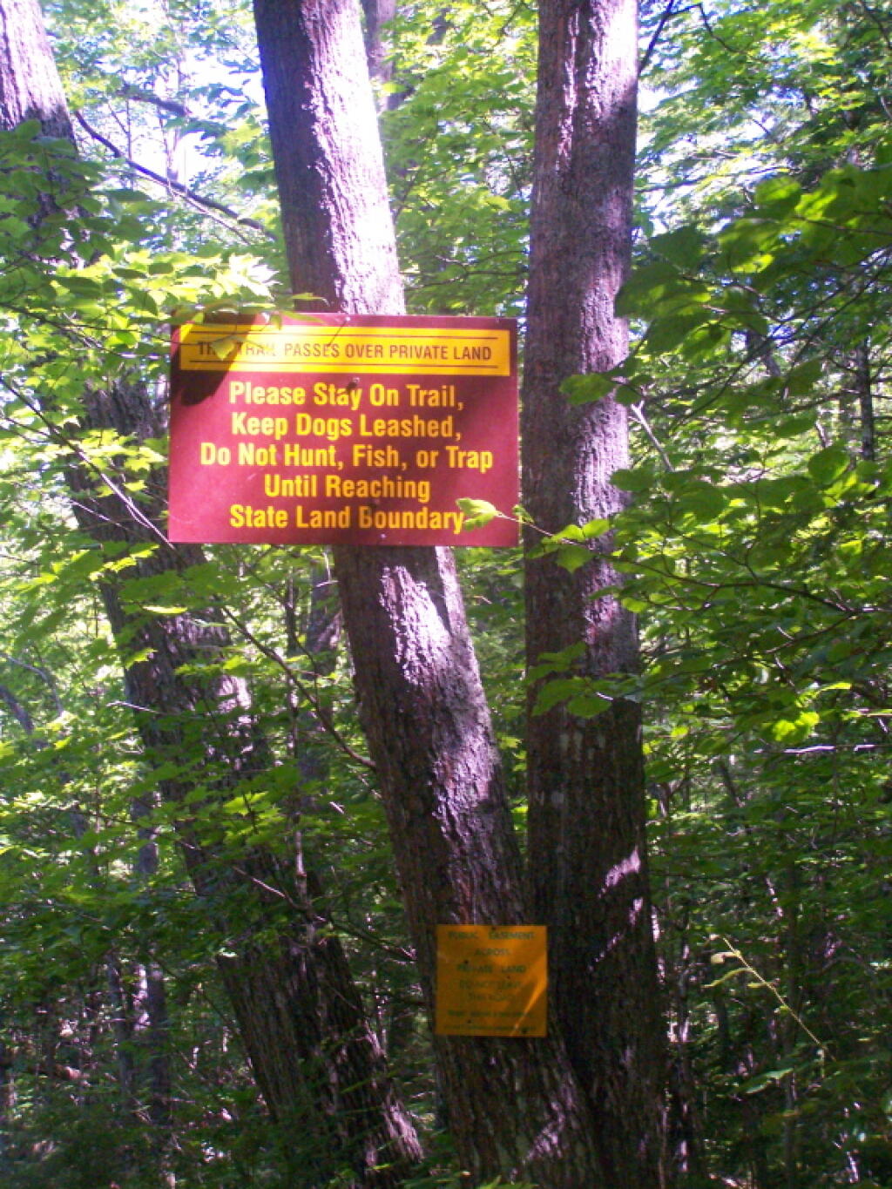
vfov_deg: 30.3
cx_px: 446
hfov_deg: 22.9
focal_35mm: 64
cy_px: 594
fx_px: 2199
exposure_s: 1/200
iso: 400
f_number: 3.2
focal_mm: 10.7
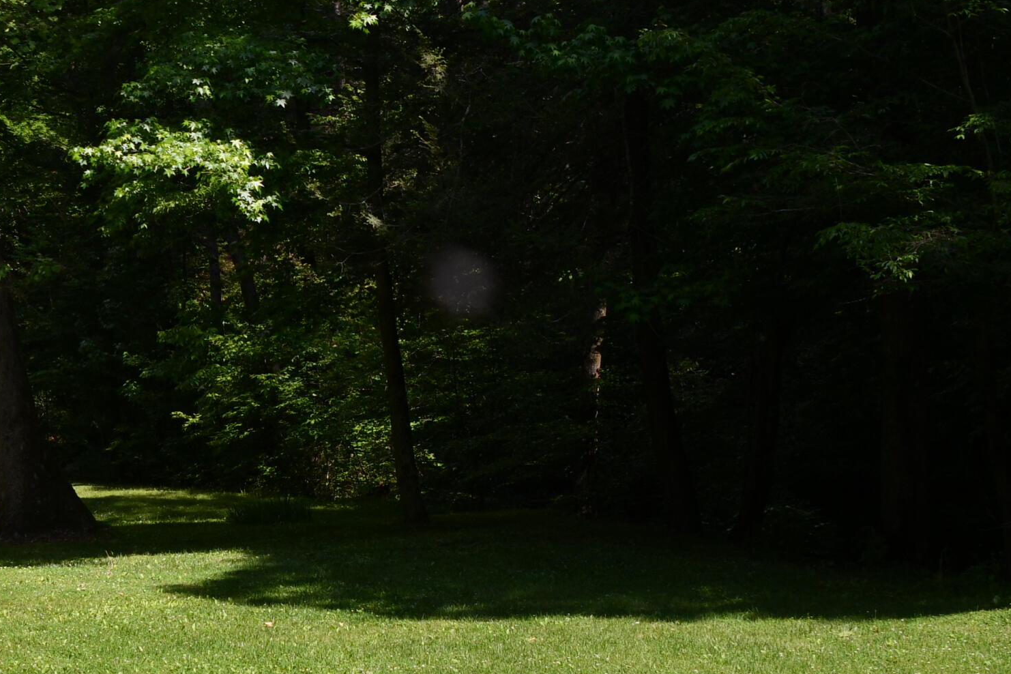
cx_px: -1
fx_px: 2387
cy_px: 335
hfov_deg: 23.0
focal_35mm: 85
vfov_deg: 16.1
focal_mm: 28
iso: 100
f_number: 5
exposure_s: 1/250
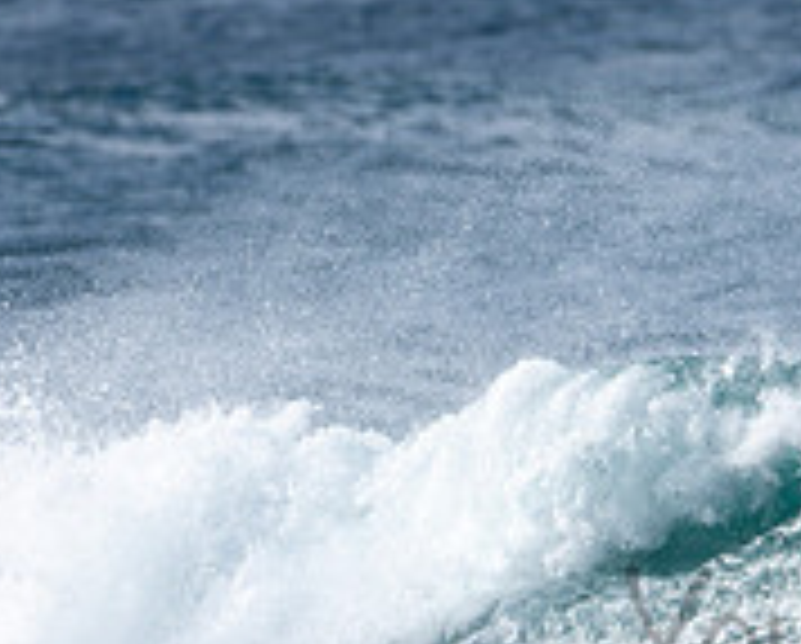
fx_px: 54354
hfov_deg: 0.8
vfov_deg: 0.7
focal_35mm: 2289
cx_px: 1089
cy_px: 597
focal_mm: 500
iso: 125
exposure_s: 1/800
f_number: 5.6
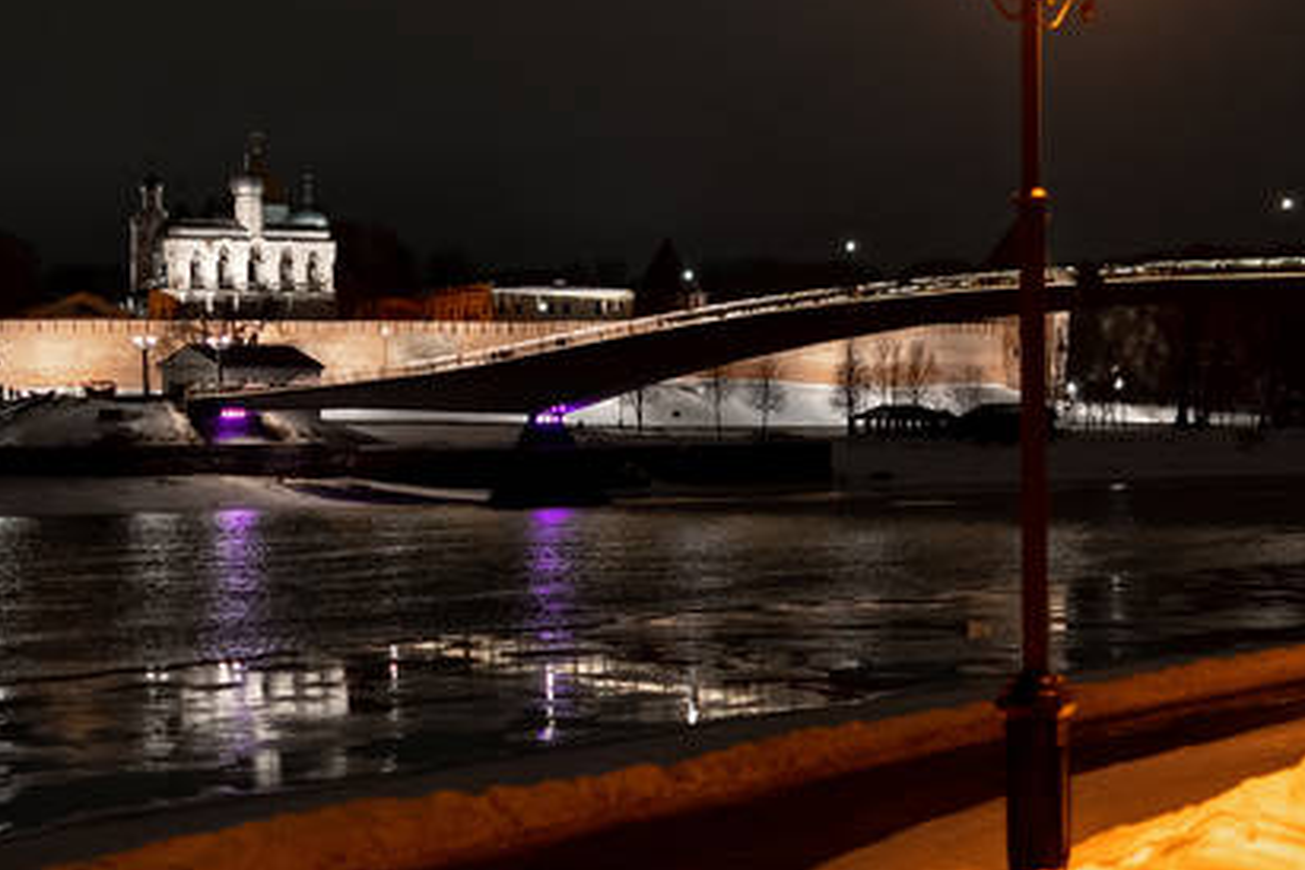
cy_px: 289
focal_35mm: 91
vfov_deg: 15.0
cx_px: 626
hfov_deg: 22.4
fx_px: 3298
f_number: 1.8
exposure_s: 1/80
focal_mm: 35
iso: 900
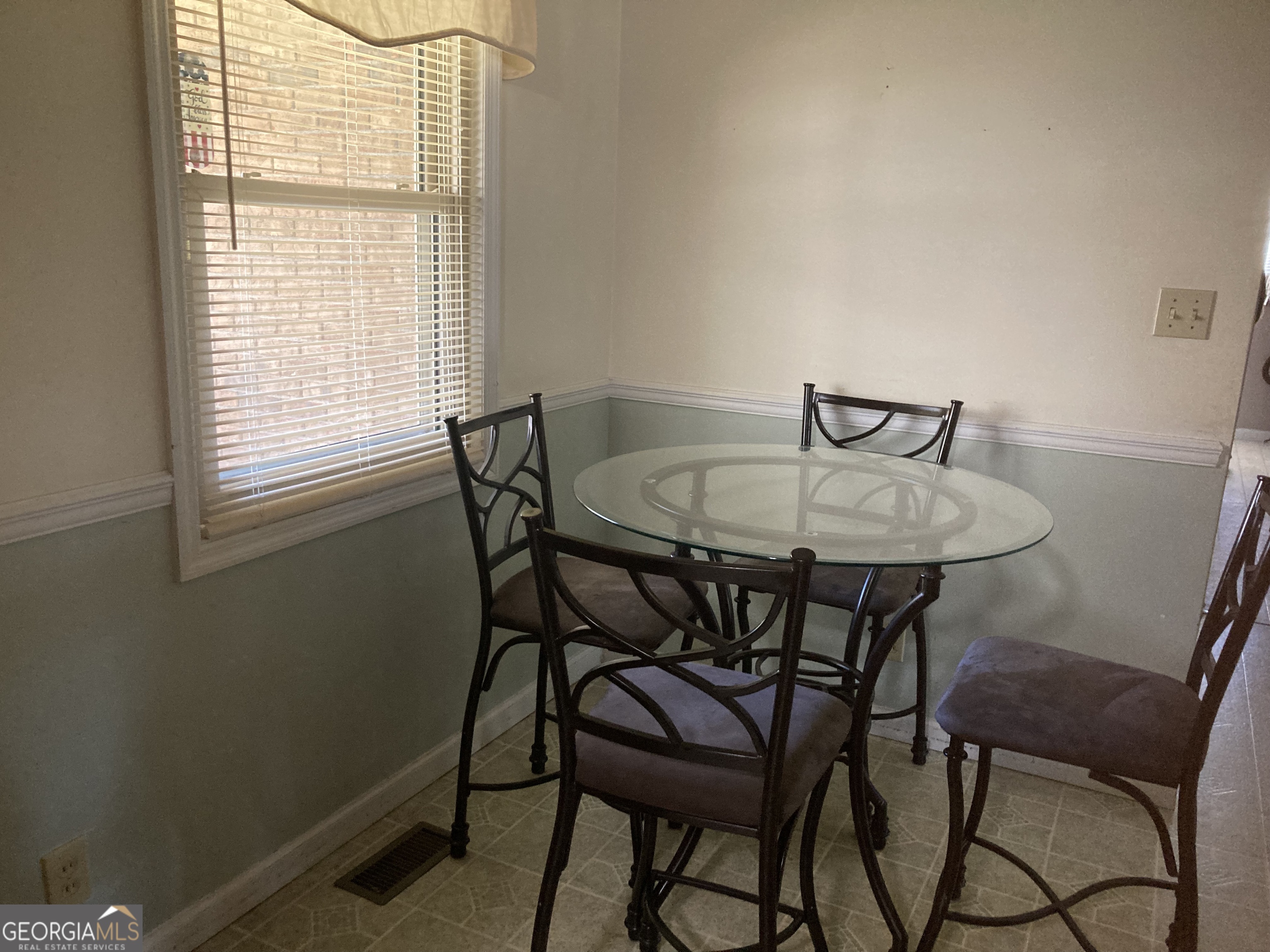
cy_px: 476
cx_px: 635
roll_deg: -3.1
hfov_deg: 63.4
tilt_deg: -12.4
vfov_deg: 49.7
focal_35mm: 28
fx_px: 1027
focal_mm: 3.99
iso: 320
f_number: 1.8
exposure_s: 1/30
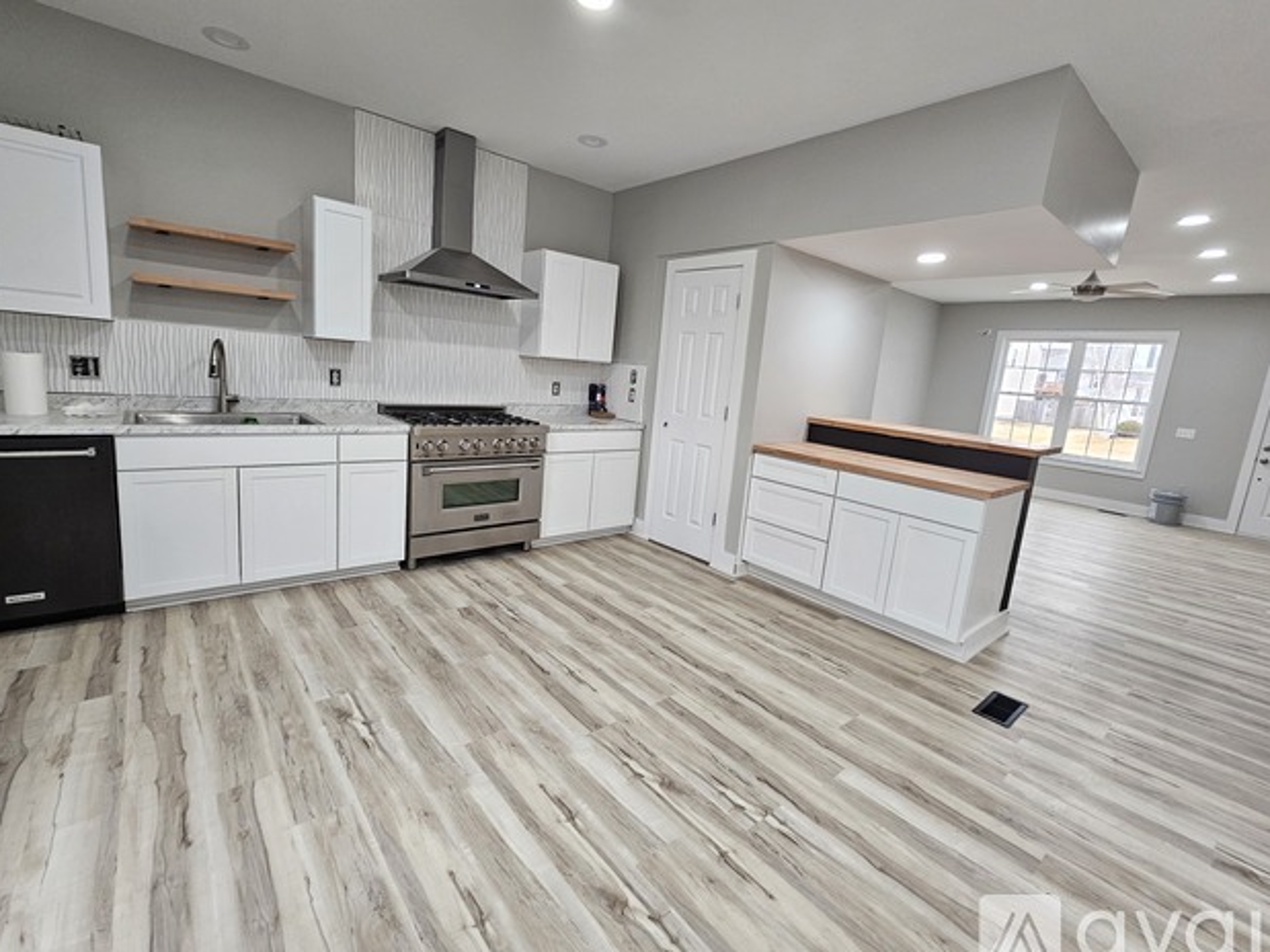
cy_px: 464
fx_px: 514
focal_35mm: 14
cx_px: 627
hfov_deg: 102.1
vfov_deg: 85.6
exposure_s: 1/60
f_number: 2.2
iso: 200
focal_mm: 2.2
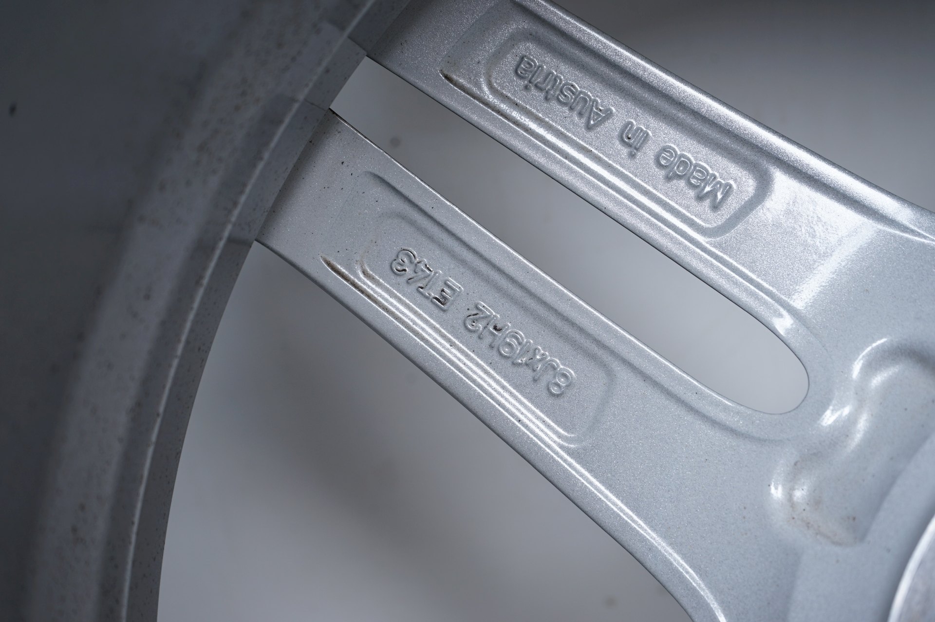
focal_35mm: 53
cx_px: 468
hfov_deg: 37.5
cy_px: 311
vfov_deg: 25.5
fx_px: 1375
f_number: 7.1
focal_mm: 53
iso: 250
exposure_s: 1/125
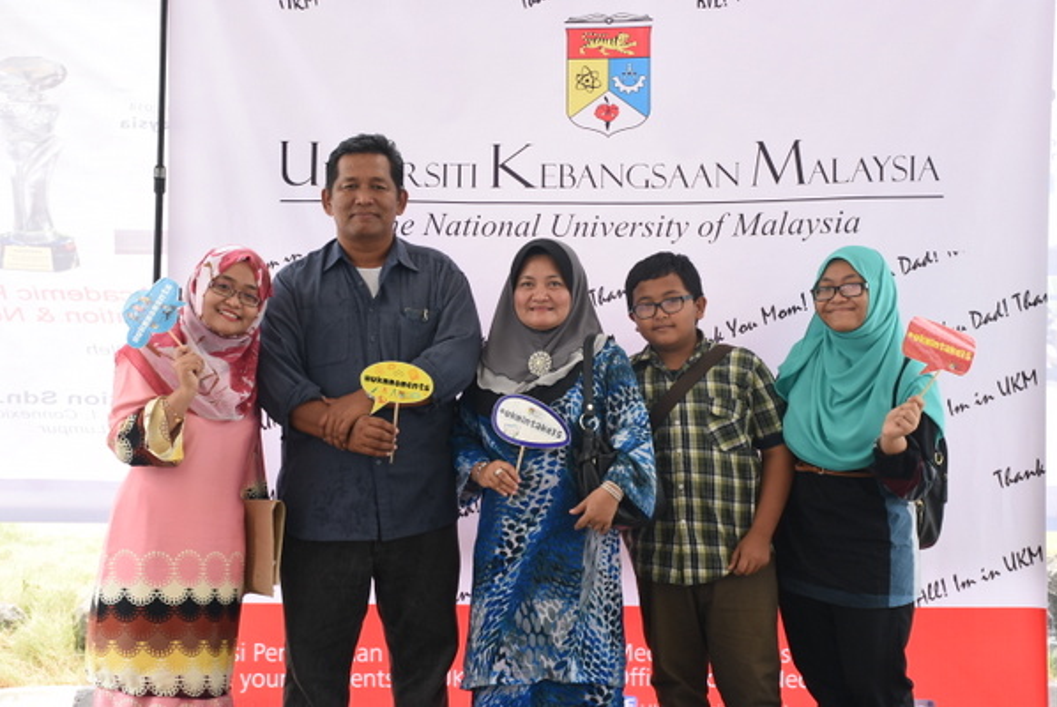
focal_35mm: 77
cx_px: 551
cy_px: 350
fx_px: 2263
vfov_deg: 17.8
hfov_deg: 26.3
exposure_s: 1/160
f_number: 4.5
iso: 320
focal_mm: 48
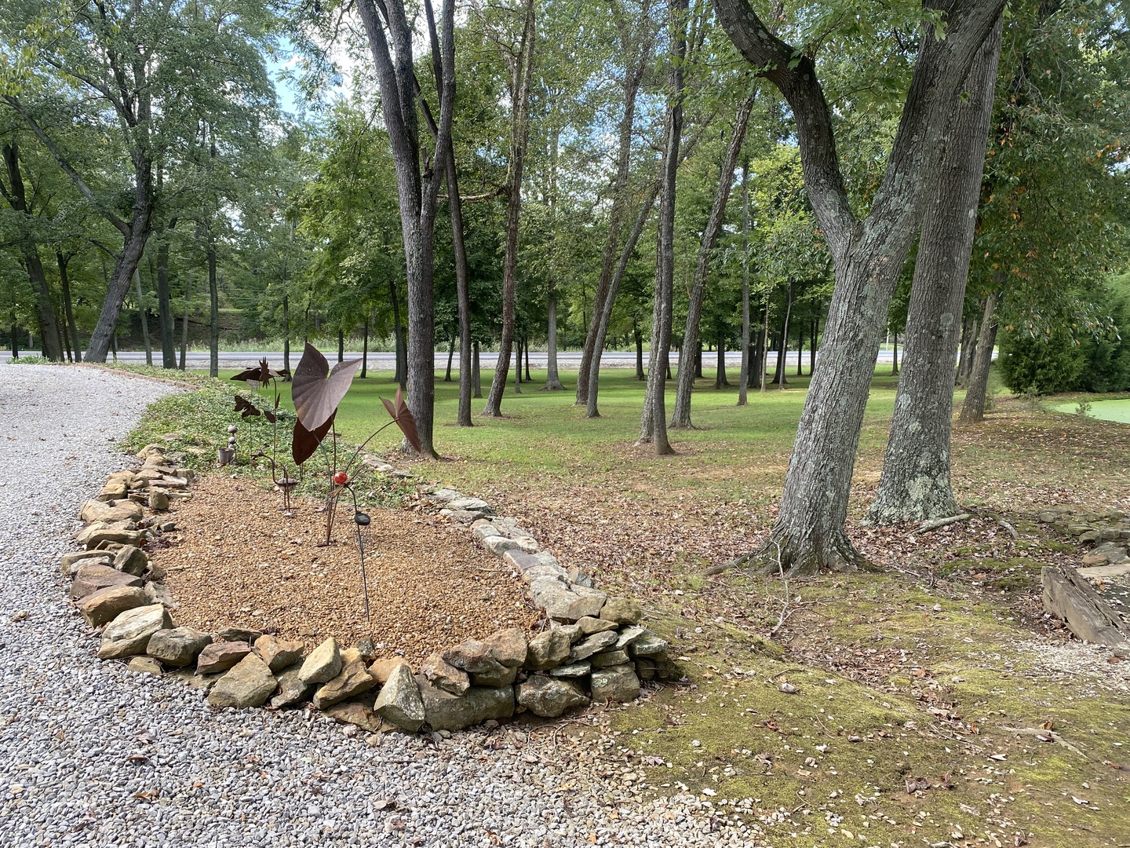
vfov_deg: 53.1
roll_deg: -0.5
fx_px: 849
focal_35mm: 26
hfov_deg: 67.3
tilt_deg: -7.1
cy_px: 424
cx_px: 565
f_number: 1.8
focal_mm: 4.25
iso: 32
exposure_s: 1/241
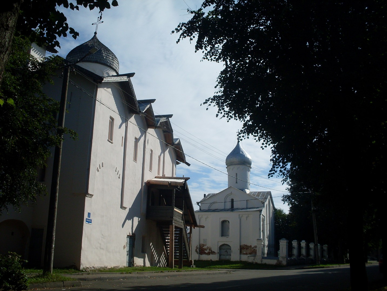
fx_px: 425
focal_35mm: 38
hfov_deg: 49.0
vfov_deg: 37.7
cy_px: 146
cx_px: 194
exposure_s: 1/500
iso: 80
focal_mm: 6.3
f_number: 8.4
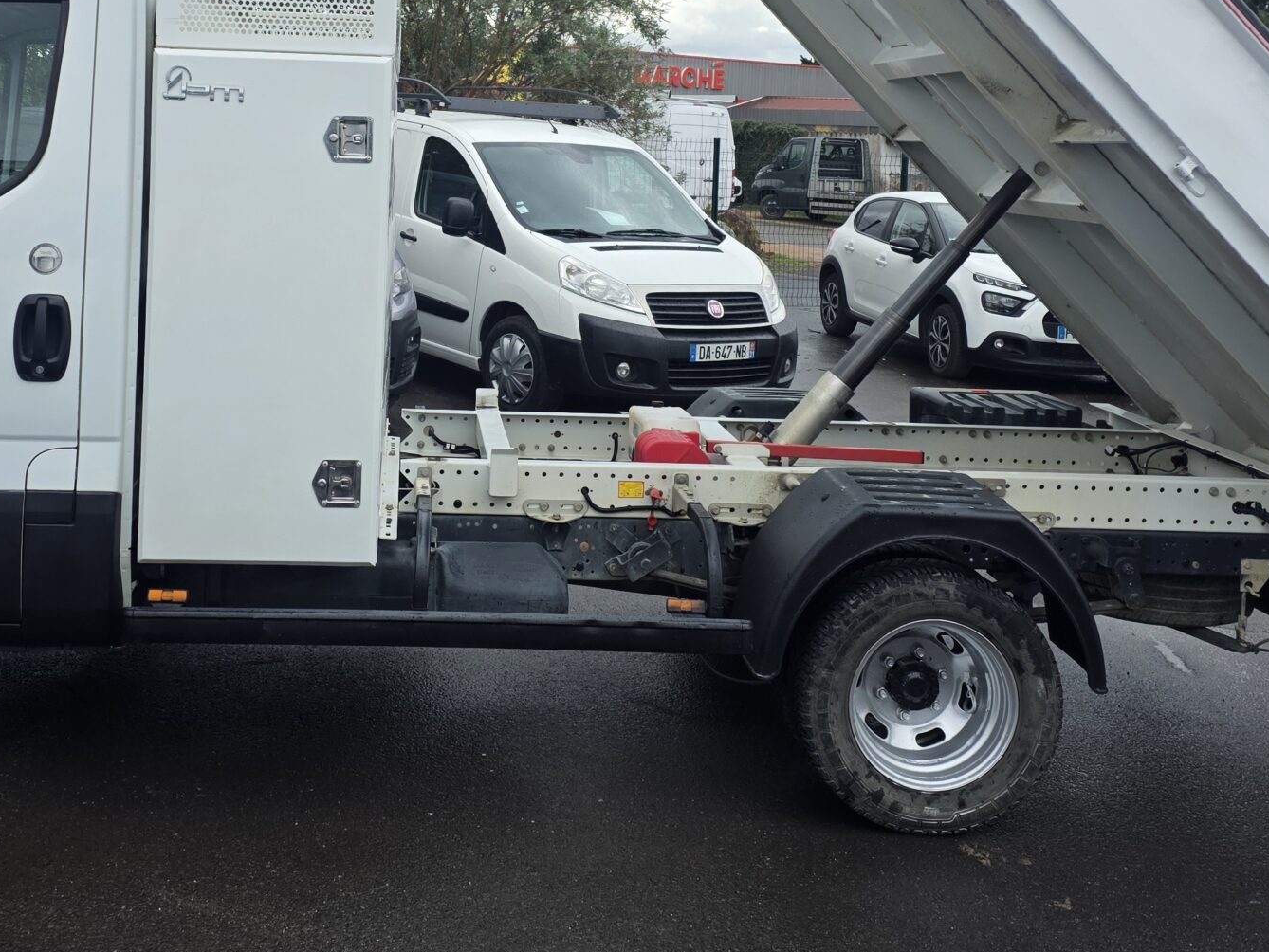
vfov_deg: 31.9
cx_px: 474
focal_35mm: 44
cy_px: 170
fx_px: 1613
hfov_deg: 42.6
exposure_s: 1/2157
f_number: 1.7
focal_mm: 6.25
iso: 80
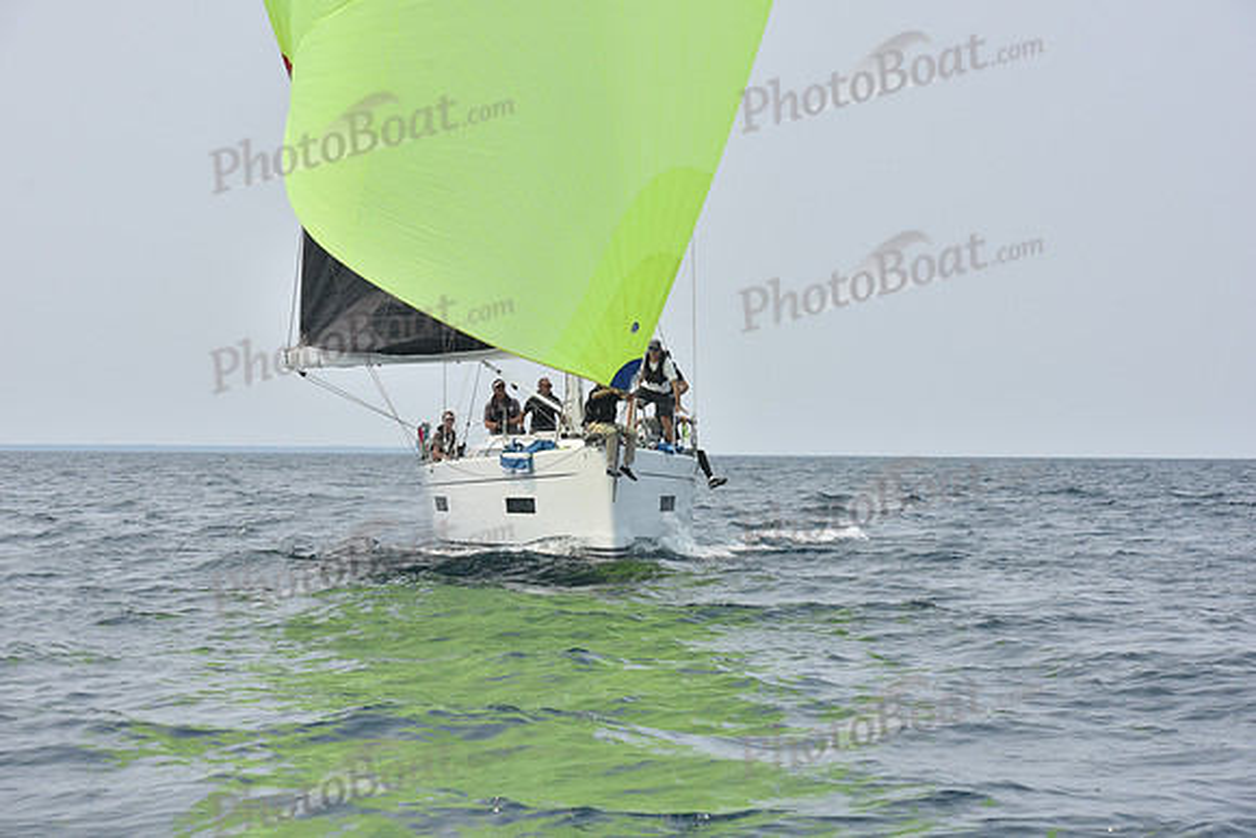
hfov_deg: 20.8
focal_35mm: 98
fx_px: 3420
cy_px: 419
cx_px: 628
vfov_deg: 14.0
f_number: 8
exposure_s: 1/1250
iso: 250
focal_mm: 98
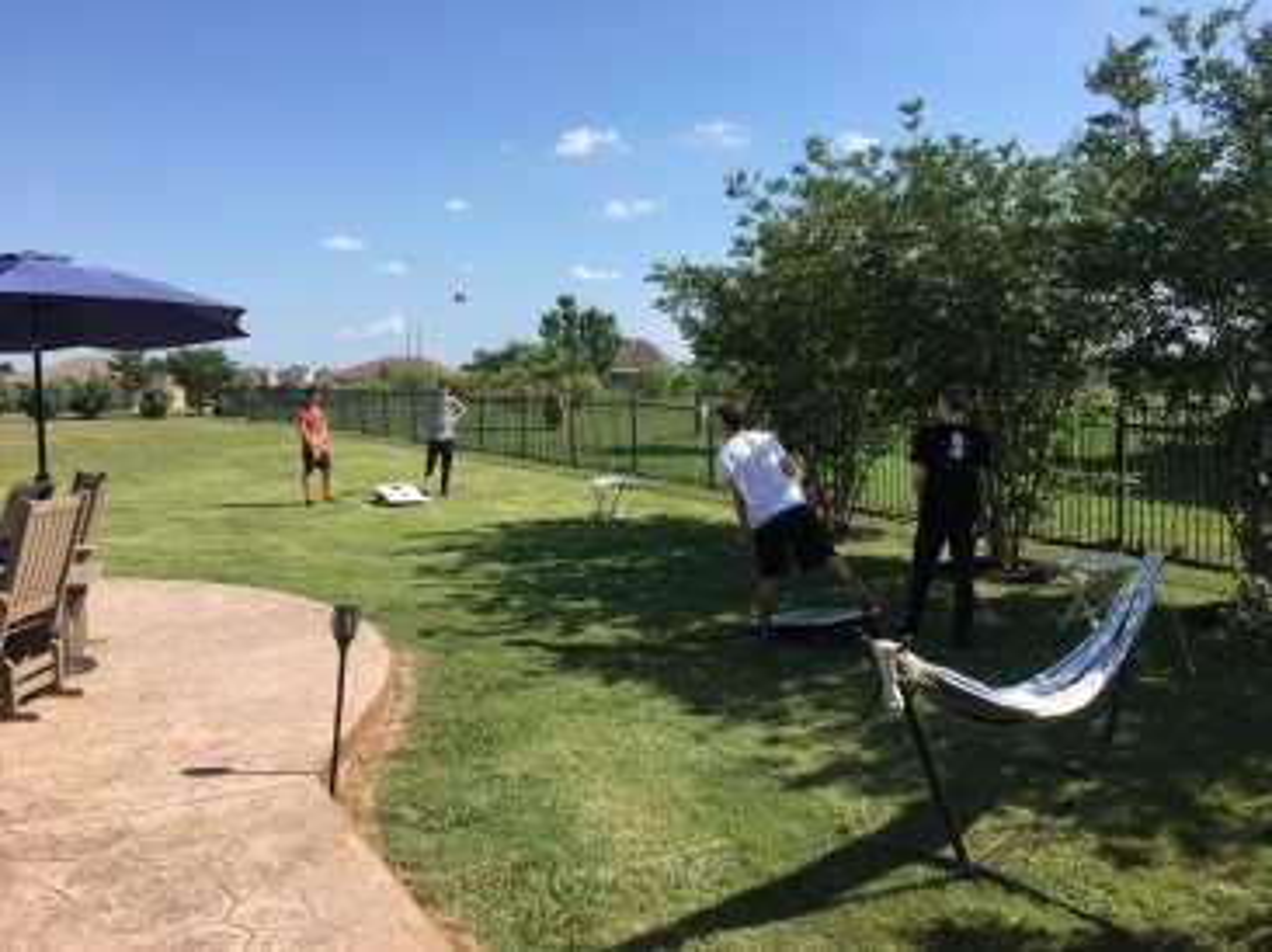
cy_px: 476
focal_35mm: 29
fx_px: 1065
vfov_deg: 48.2
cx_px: 636
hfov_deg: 61.7
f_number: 2.2
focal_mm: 4.15
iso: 25
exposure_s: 1/916
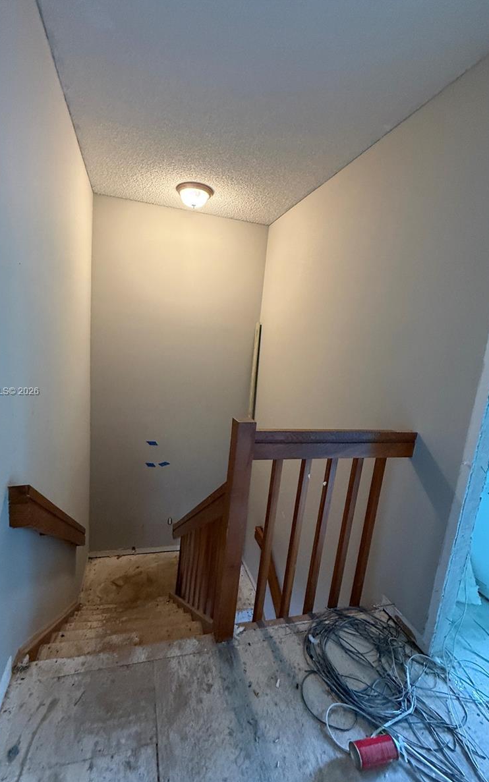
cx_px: 214
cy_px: 392
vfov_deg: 101.5
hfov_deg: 74.5
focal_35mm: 15
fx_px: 320
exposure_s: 1/60
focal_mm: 2.22
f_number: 2.2
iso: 500
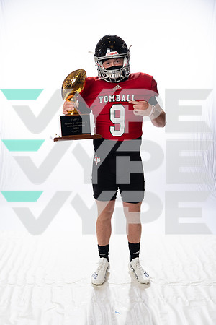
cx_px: 108
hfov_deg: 31.9
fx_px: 378
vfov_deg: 46.4
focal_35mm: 42
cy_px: 162
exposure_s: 1/250
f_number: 4
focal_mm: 42
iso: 400
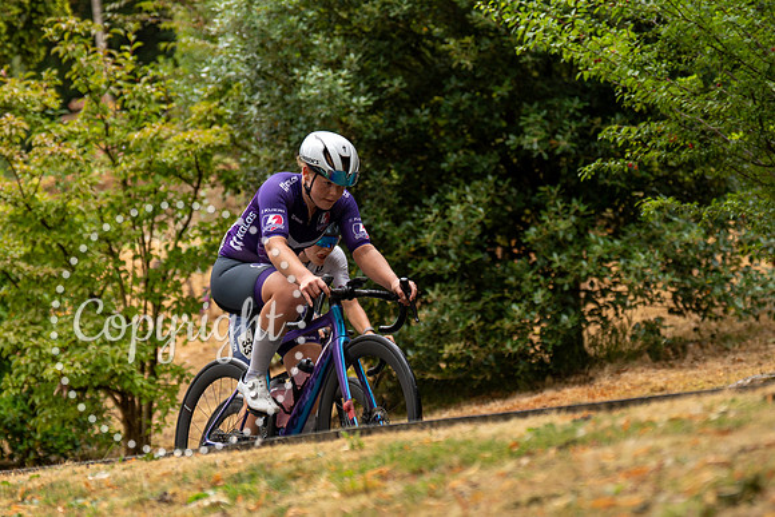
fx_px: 3440
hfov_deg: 12.9
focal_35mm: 160
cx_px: 407
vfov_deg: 8.6
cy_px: 242
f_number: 2.8
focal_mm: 95
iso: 640
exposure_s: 1/800
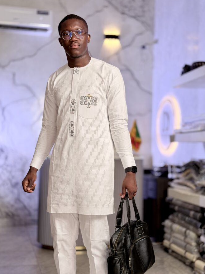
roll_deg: -1.9
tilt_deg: +1.1
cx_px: 109
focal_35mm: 56
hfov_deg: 26.1
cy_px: 145
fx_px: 442
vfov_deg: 34.3
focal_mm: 6.76
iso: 50
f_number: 1.78
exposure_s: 1/159
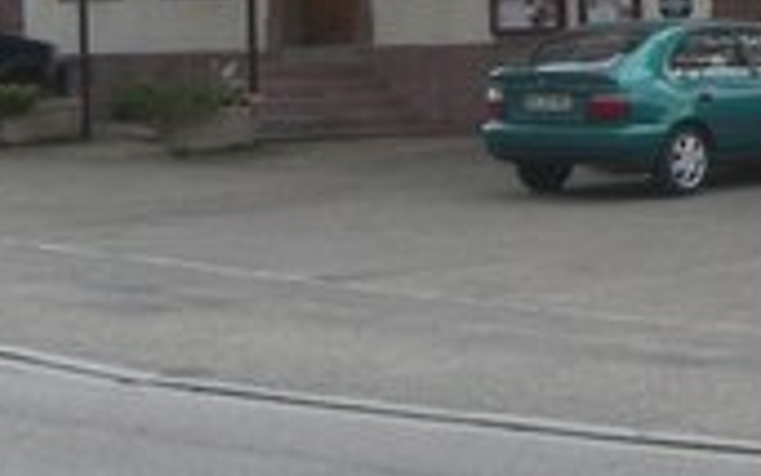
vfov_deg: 9.0
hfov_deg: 14.6
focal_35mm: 141
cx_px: 770
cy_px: -334
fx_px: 2925
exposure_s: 1/160
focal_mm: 6.2
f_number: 2.7
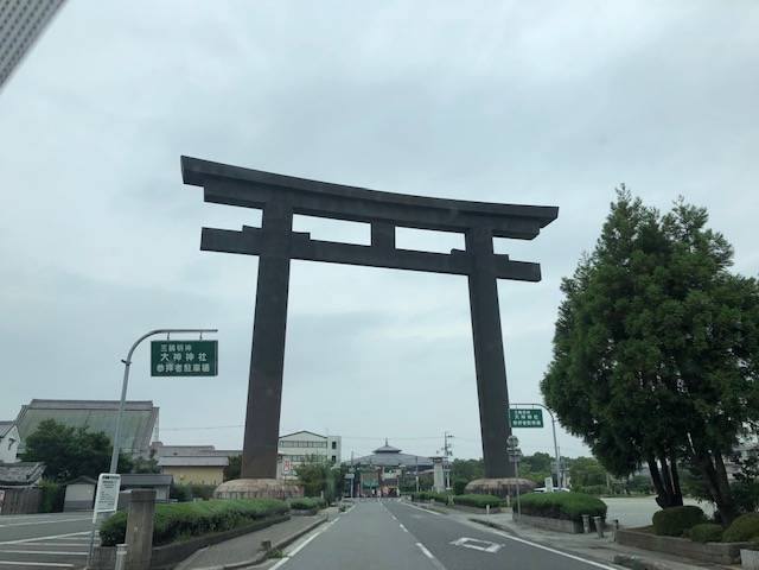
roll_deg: +2.1
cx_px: 380
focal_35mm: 28
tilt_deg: +14.6
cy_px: 285
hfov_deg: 63.4
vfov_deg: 49.7
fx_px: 614
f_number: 1.8
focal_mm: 3.99
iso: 20
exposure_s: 1/1548
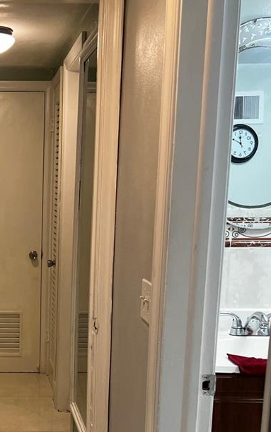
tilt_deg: -10.0
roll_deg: -0.1
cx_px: 3
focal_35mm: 54
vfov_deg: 37.0
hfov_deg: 23.1
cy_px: 298
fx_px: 638
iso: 80
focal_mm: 5.7
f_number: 1.5
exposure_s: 1/120
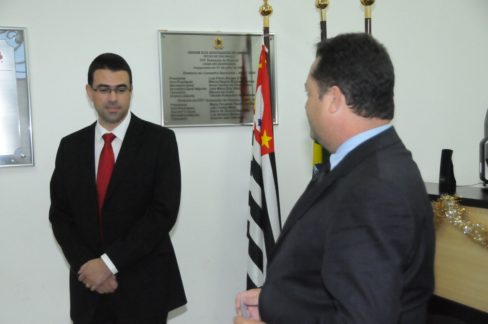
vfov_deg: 26.4
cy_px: 162
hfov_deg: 38.9
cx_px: 244
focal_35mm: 51
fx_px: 690
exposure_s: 1/250
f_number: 4.5
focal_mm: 34
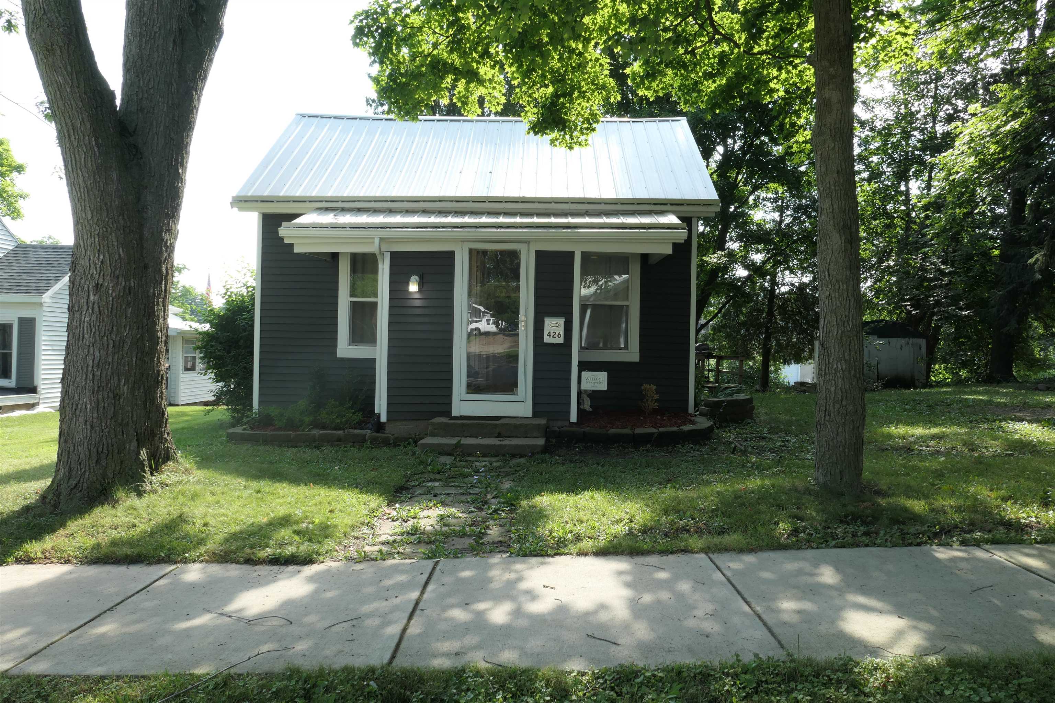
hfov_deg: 73.7
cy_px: 352
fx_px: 703
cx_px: 528
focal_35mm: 24
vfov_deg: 53.1
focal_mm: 8.8
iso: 200
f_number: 8
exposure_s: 1/60
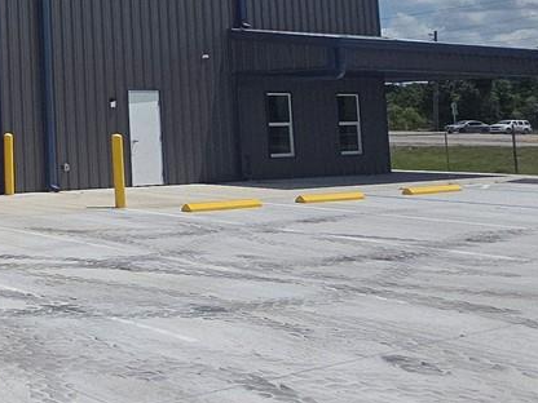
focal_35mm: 50
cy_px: 49
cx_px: -244
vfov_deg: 28.1
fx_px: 777
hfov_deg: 27.7
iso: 50
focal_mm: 2.2
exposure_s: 1/5758
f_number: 2.2
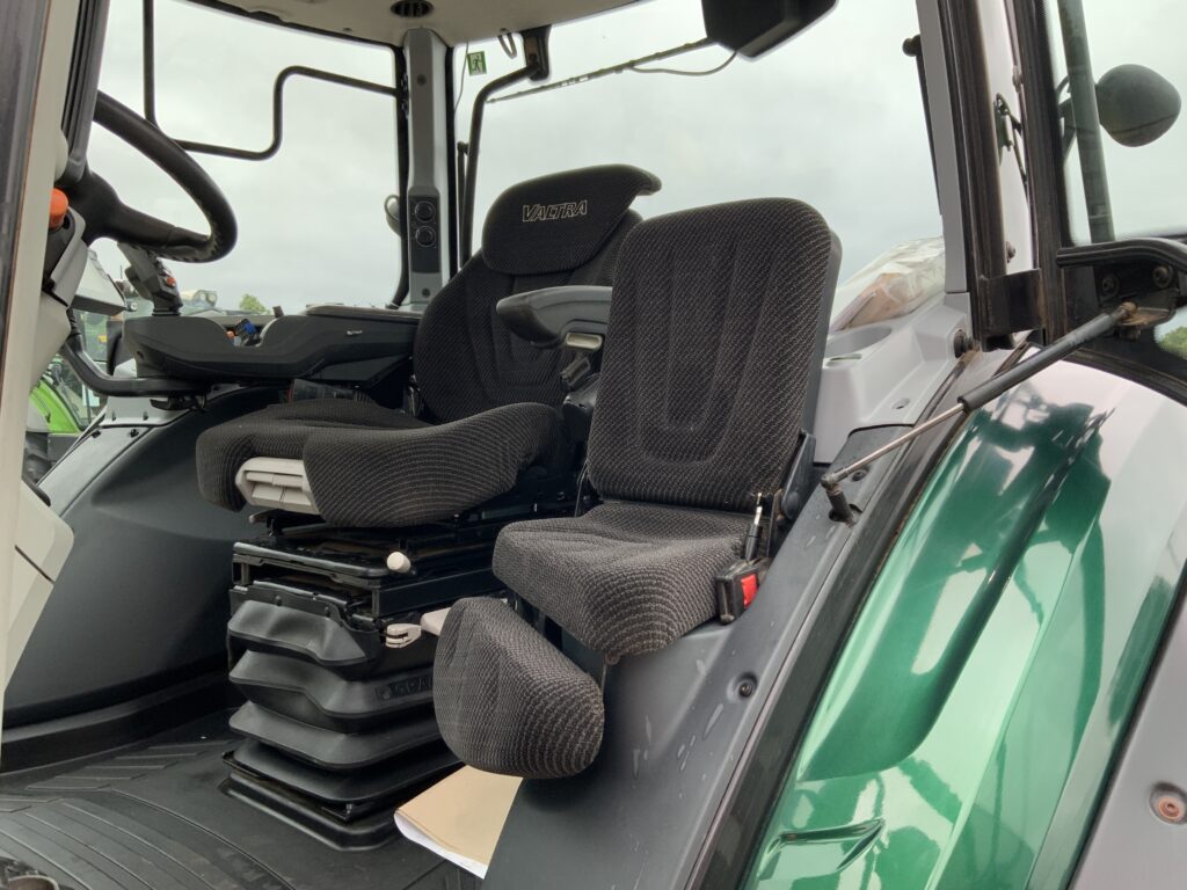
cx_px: 594
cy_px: 445
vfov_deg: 48.2
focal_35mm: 29
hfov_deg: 61.7
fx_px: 994
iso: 32
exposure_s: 1/122
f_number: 1.8
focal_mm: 3
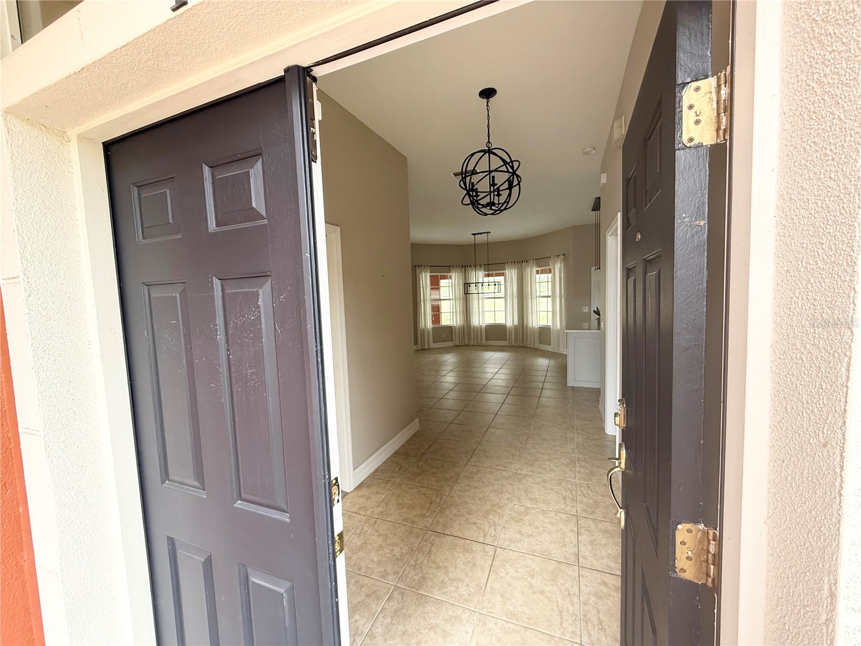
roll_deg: +1.3
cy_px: 323
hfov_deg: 102.1
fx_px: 348
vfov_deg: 85.7
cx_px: 430
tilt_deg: -3.7
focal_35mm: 14
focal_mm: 2.22
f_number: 2.2
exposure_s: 1/99
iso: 200
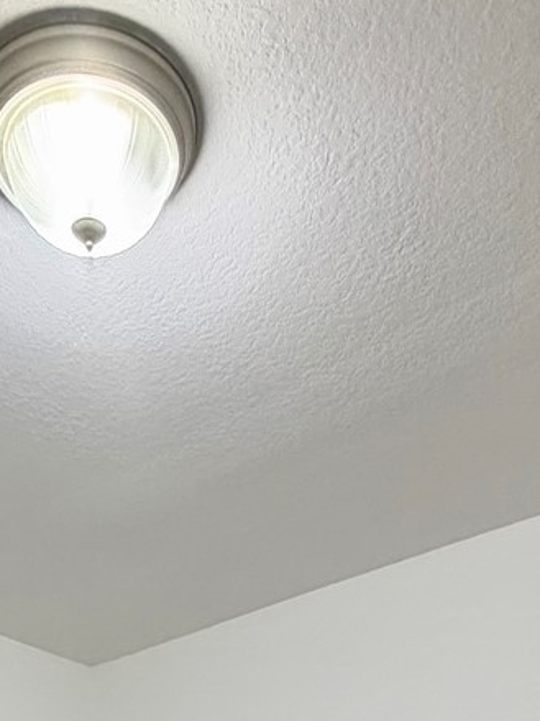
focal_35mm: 51
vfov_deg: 23.2
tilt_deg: -10.8
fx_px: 1061
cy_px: 1248
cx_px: 182
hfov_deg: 28.4
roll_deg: +1.7
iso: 250
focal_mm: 2.22
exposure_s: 1/60
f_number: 2.2
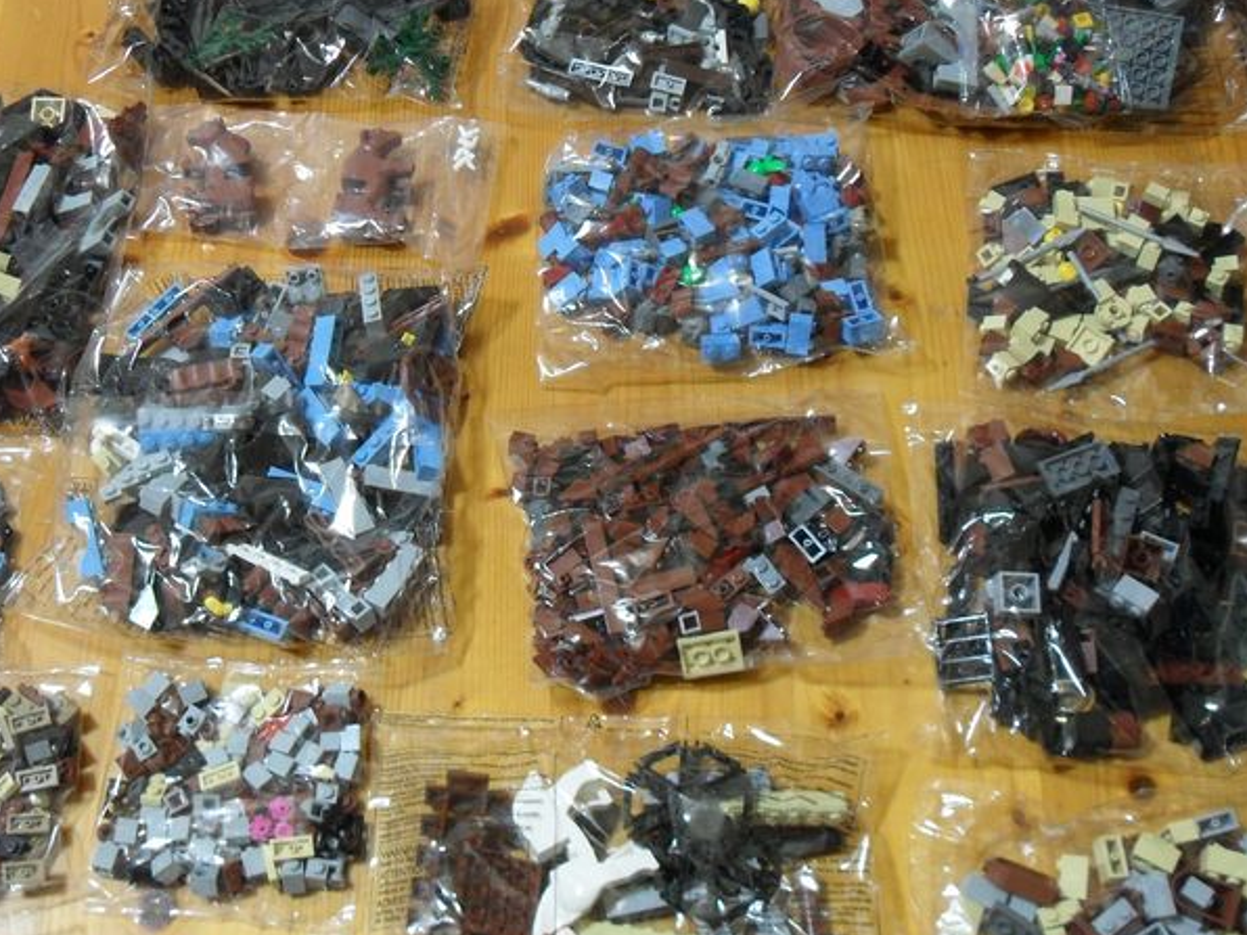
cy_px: 481
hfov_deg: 40.4
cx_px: 557
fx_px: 1693
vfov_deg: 30.9
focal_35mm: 47
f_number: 2.8
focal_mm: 6.2
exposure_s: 1/8
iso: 200
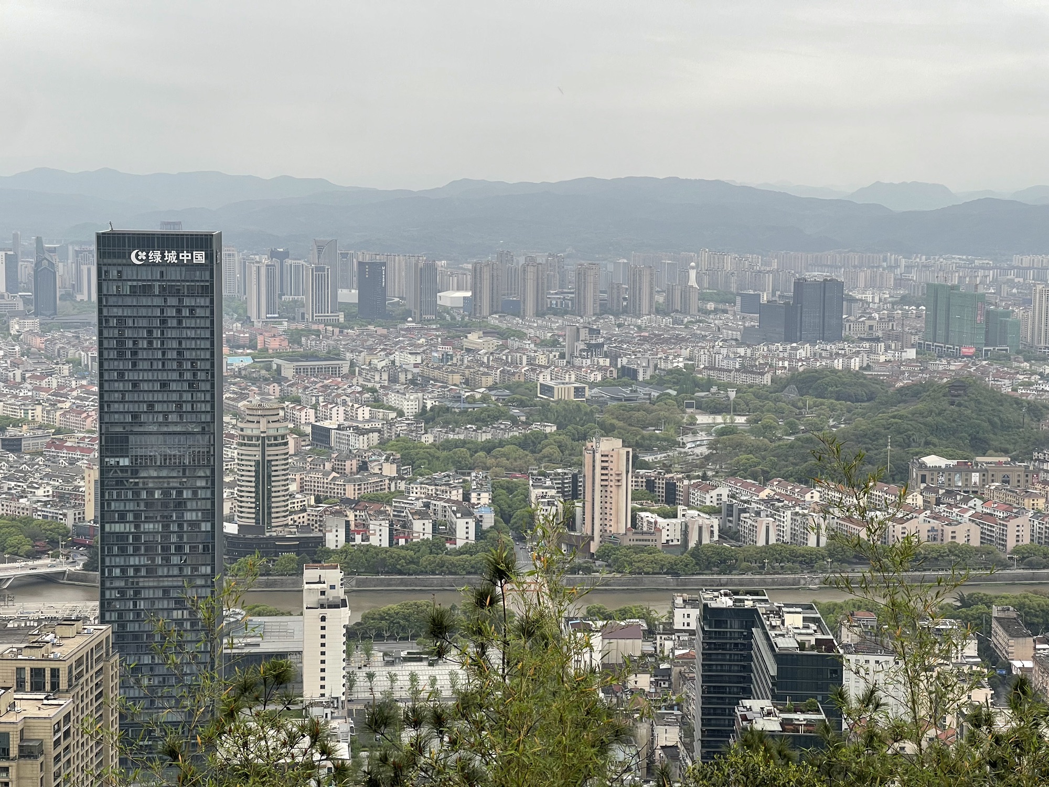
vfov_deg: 22.9
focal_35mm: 64
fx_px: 1939
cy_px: 394
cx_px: 524
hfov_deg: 30.3
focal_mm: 7.5
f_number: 2.2
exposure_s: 1/99
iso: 25
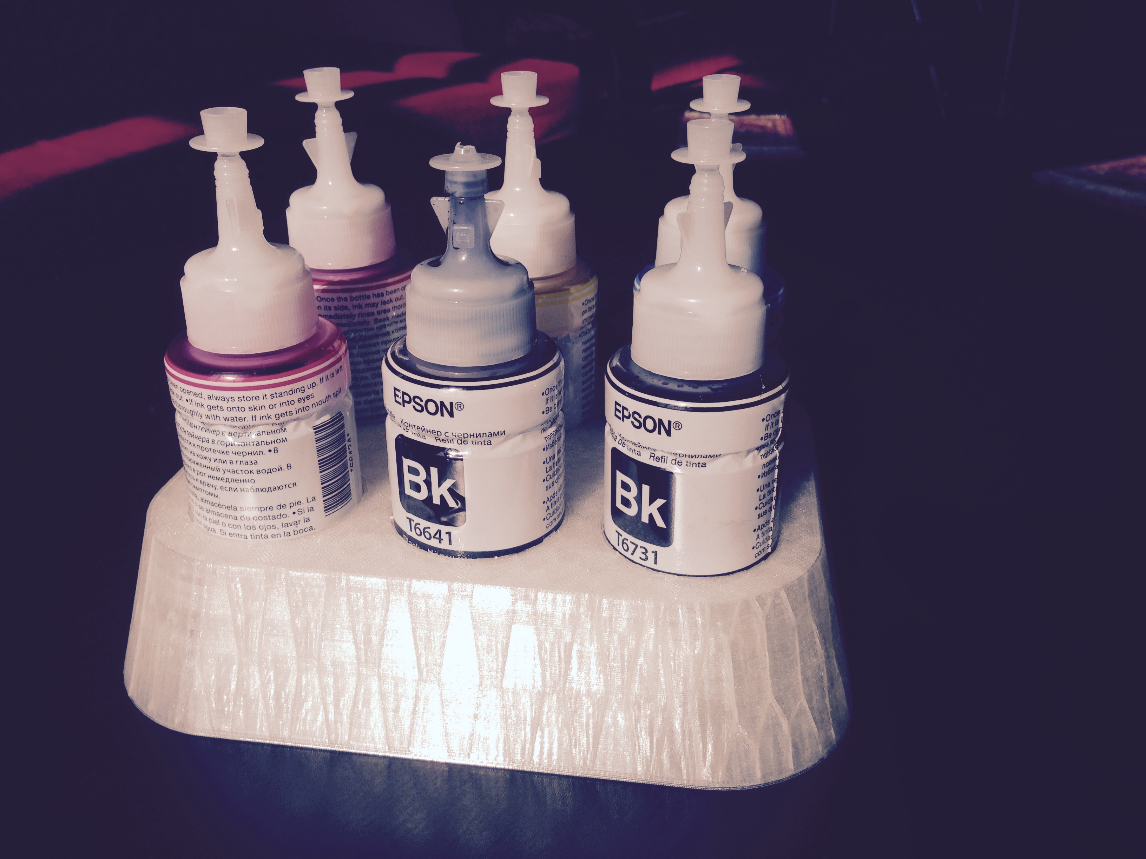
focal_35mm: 33
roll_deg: +1.2
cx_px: 573
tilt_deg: -28.1
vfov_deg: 42.9
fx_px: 1093
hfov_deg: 55.4
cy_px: 430
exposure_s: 1/330
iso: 50
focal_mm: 4.12
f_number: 2.4
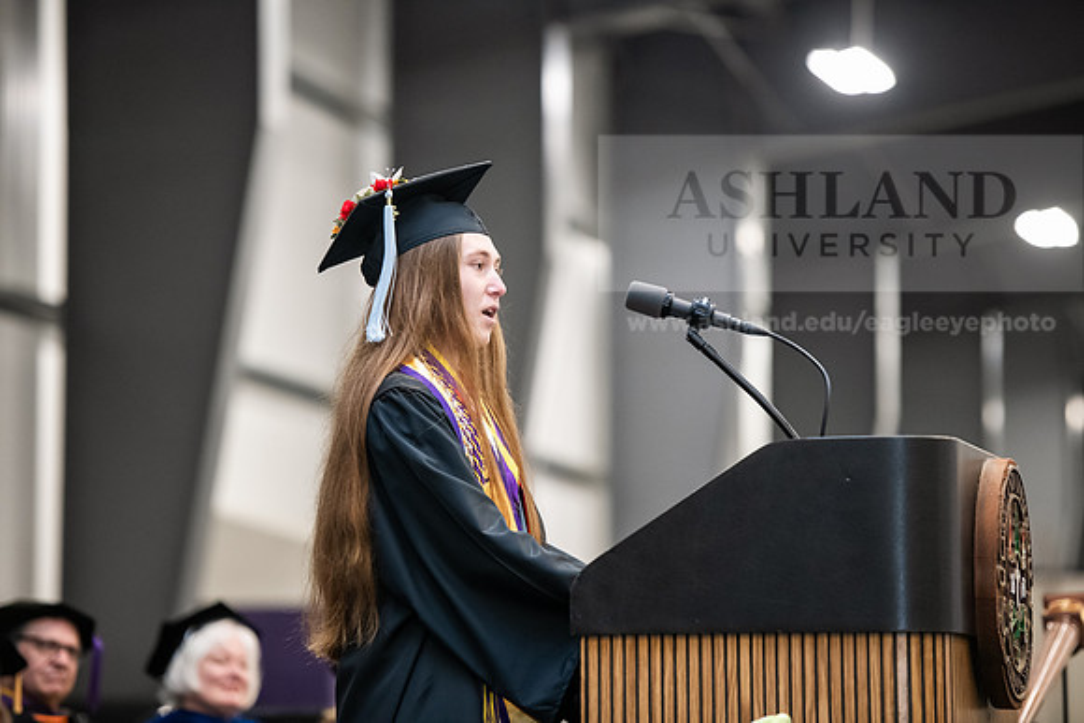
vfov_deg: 8.9
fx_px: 4668
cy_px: 362
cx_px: 542
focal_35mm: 155
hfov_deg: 13.2
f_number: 3.2
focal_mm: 155
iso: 3200
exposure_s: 1/200
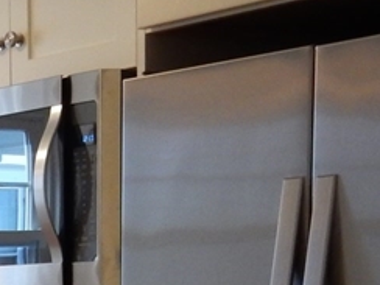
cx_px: -218
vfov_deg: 9.3
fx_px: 1658
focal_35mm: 151
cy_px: 553
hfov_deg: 12.3
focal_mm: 6.4
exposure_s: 1/30
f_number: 4
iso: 320
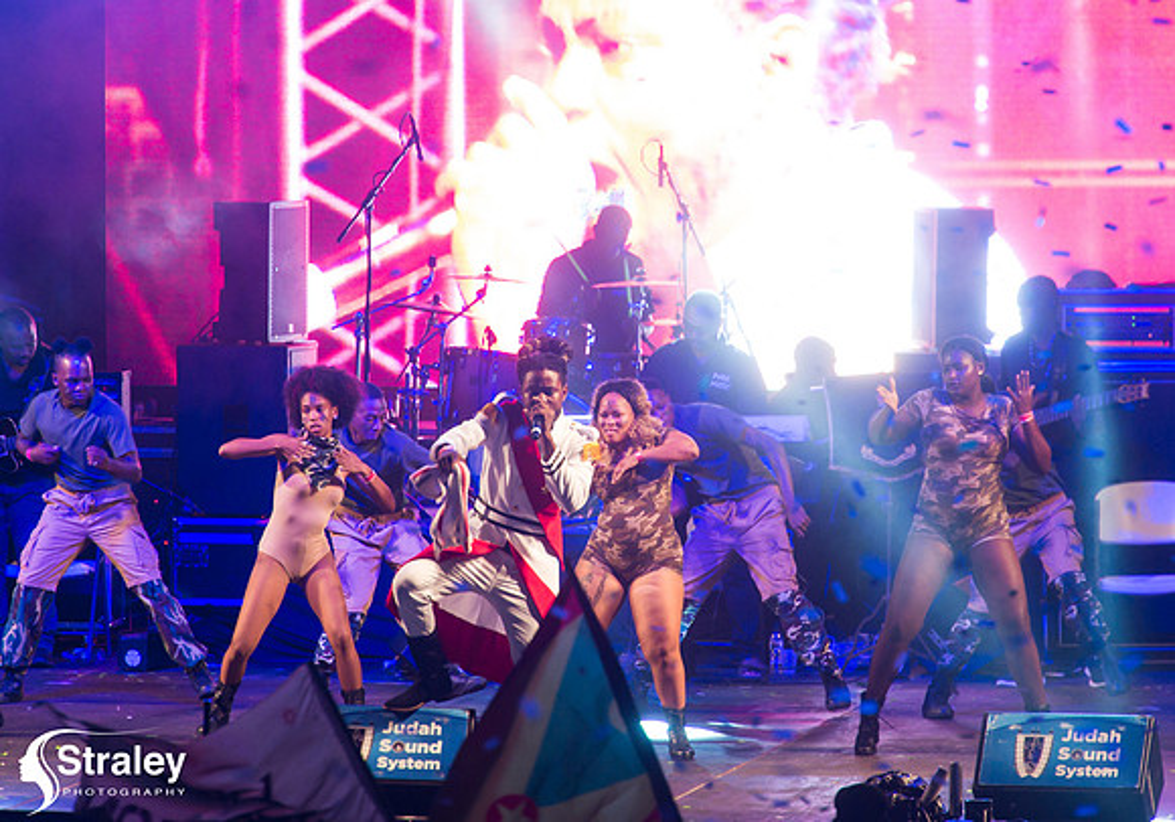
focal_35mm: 403
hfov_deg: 5.0
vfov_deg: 3.5
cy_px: 363
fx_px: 13364
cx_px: 636
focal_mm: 340
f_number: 5.6
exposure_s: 1/200
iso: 2500
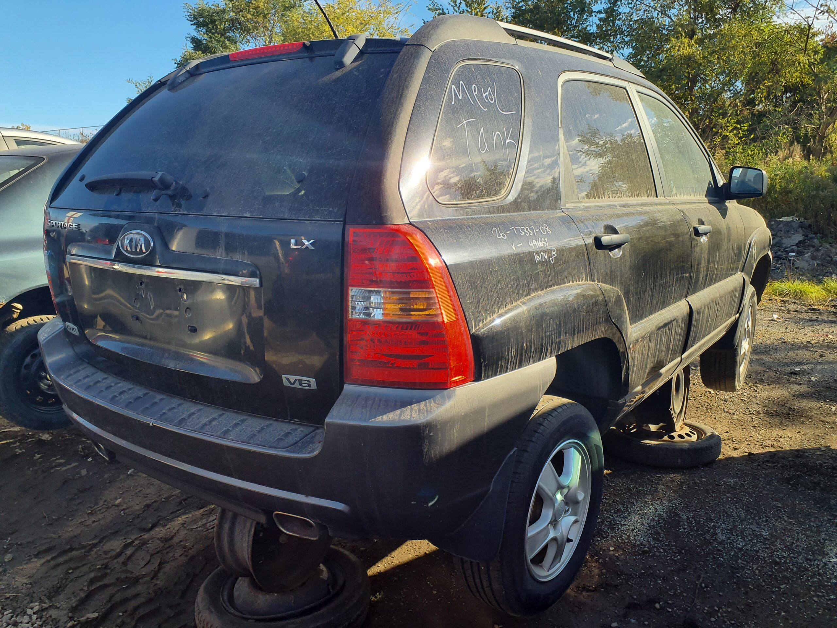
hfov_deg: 65.3
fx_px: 653
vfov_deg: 51.4
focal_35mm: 27
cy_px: 314
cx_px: 418
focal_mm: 3.58
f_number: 1.9
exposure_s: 1/882
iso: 40
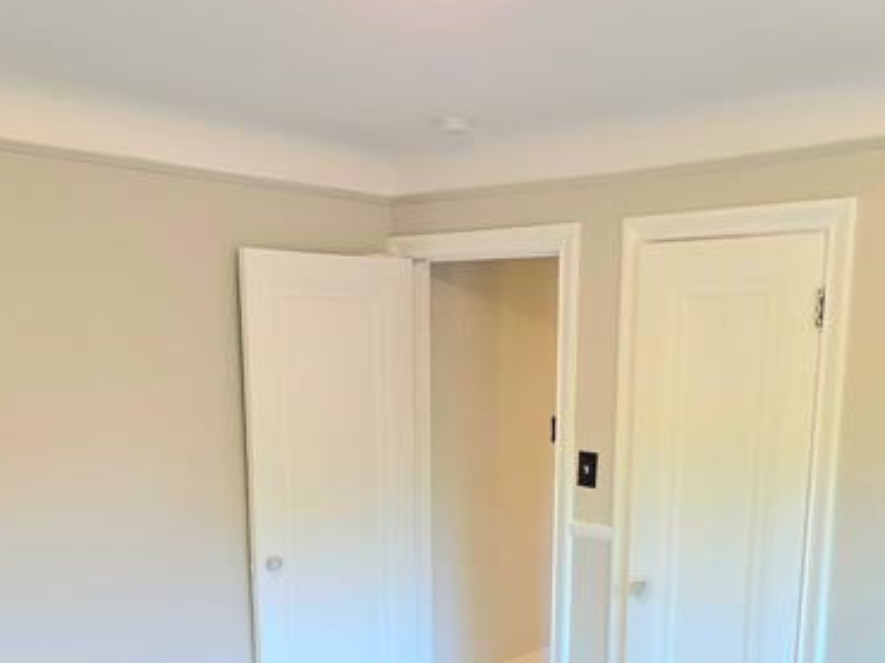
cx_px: 474
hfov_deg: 51.3
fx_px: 920
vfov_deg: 37.6
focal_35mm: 36
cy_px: 565
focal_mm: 2.2
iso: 250
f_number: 1.9
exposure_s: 1/120
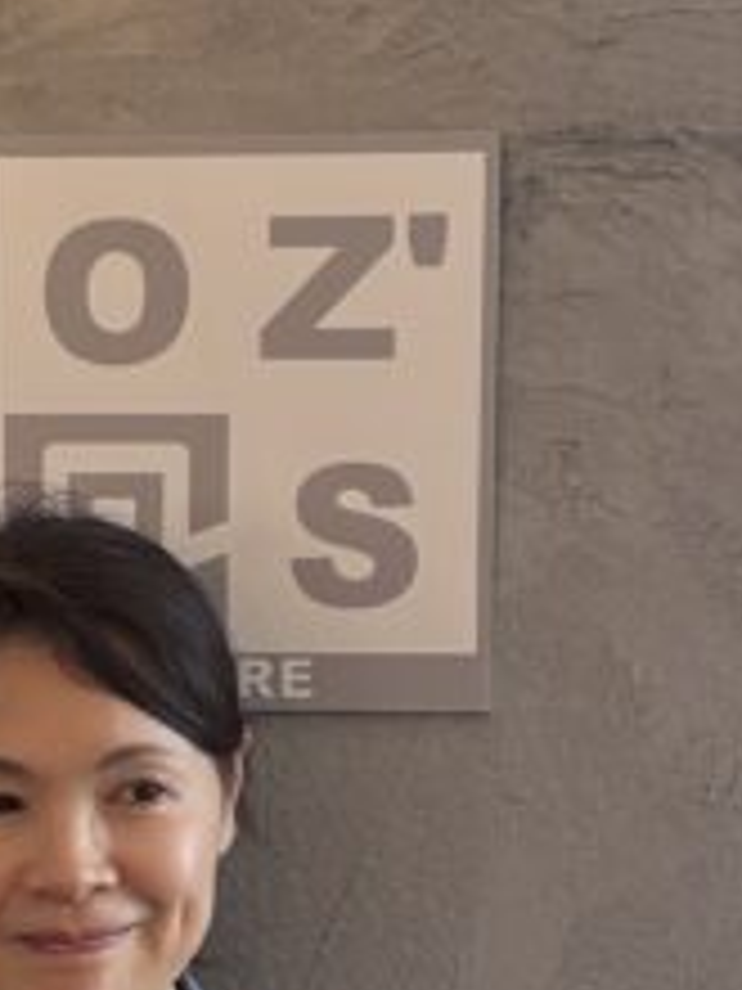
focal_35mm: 121
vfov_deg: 16.1
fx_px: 3458
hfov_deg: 12.2
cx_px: 130
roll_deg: -1.6
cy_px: 846
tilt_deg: -3.6
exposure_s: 1/121
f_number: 1.6
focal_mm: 5.96
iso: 125
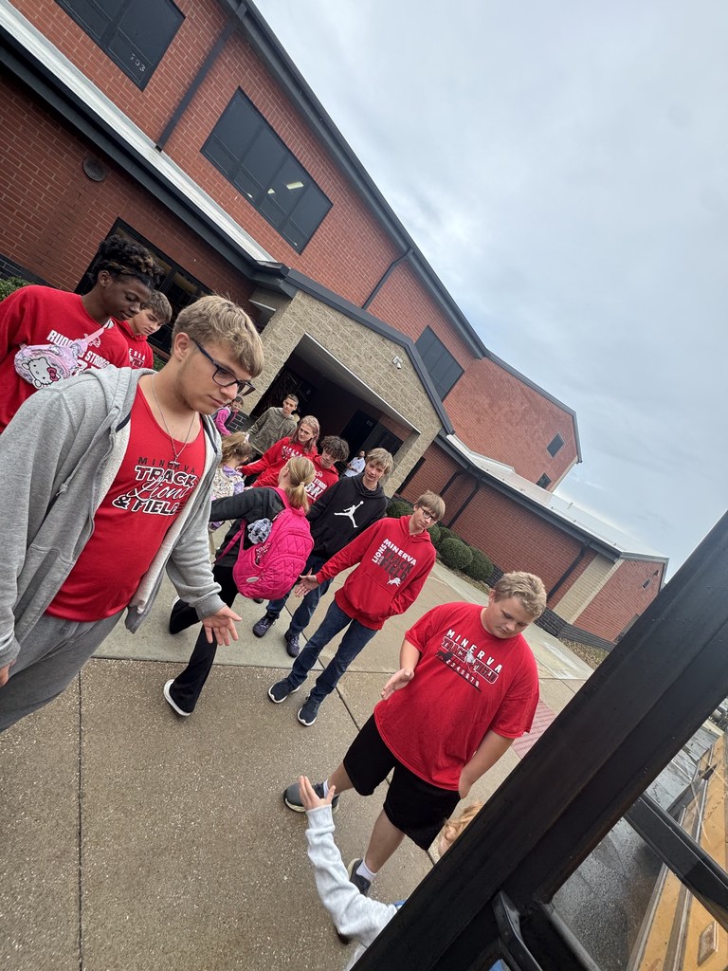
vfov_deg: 102.1
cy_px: 486
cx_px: 364
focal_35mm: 14
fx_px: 393
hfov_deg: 85.7
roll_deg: -35.2
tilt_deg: -6.6
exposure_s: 1/99
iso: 50
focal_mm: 2.22
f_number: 2.2
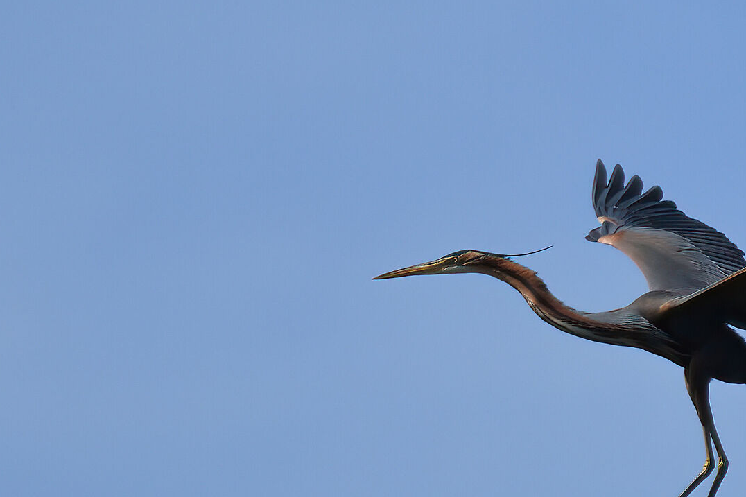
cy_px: 320
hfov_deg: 0.8
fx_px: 55461
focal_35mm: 2677
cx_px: 677
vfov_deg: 0.5
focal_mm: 600
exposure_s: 1/3200
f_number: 6.3
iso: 320
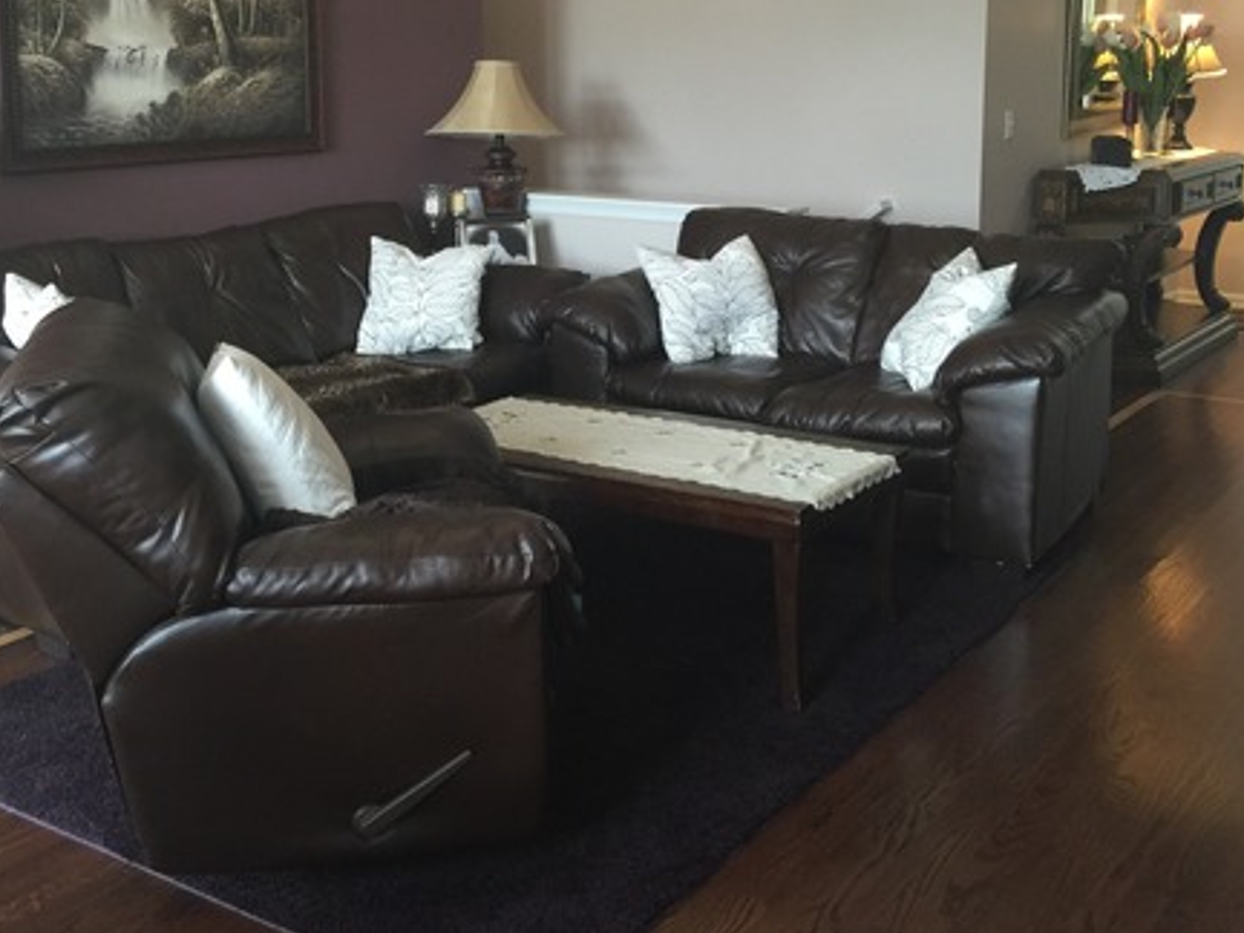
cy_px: 276
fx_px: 1545
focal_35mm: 43
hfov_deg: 43.8
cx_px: 582
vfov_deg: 33.2
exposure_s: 1/15
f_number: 2.2
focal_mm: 4.15
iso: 64
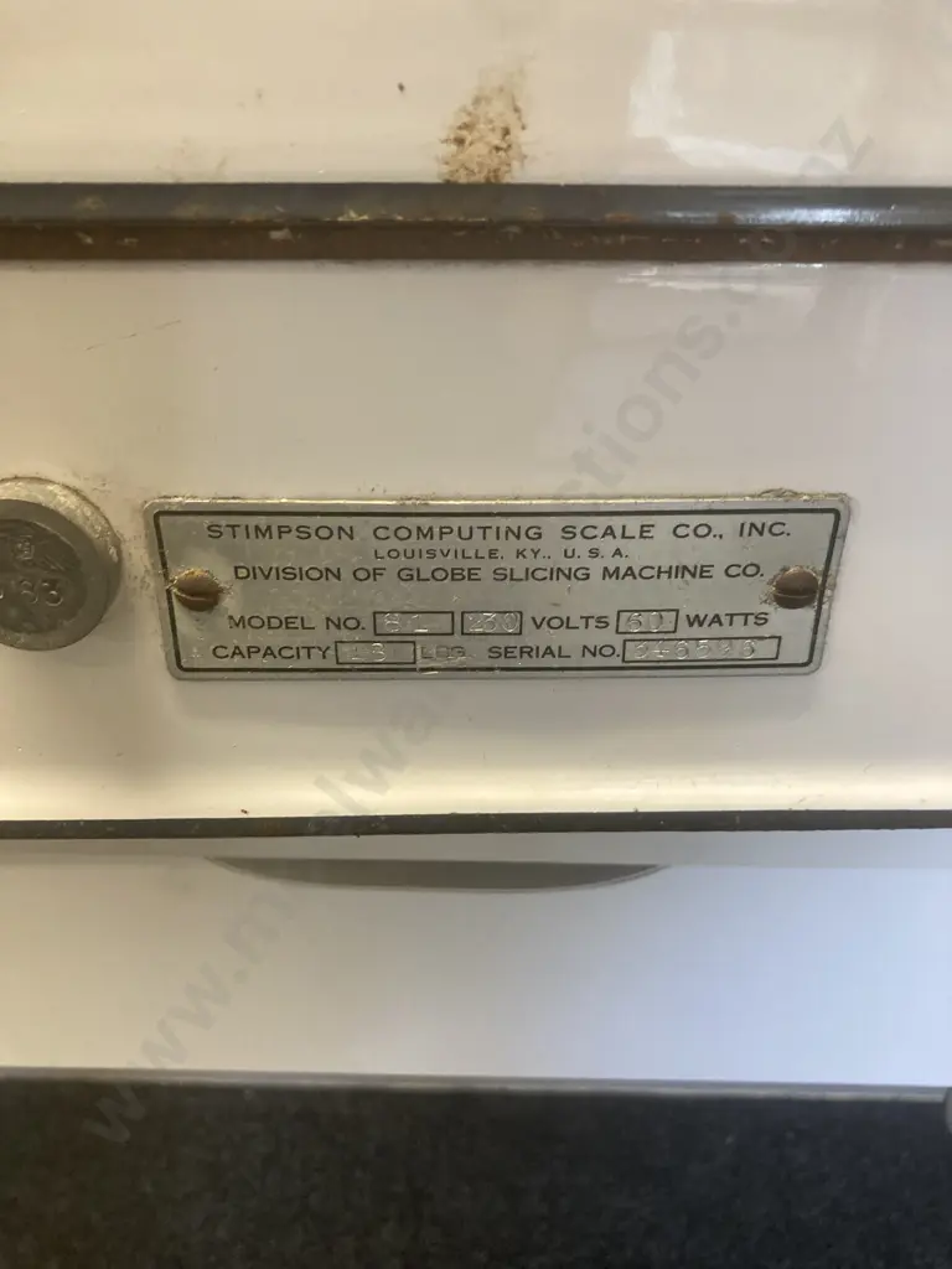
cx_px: 476
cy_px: 634
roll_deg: -1.1
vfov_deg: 63.4
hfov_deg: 49.7
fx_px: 1027
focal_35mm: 28
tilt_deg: -27.0
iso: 125
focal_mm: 3.99
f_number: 1.8
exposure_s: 1/50
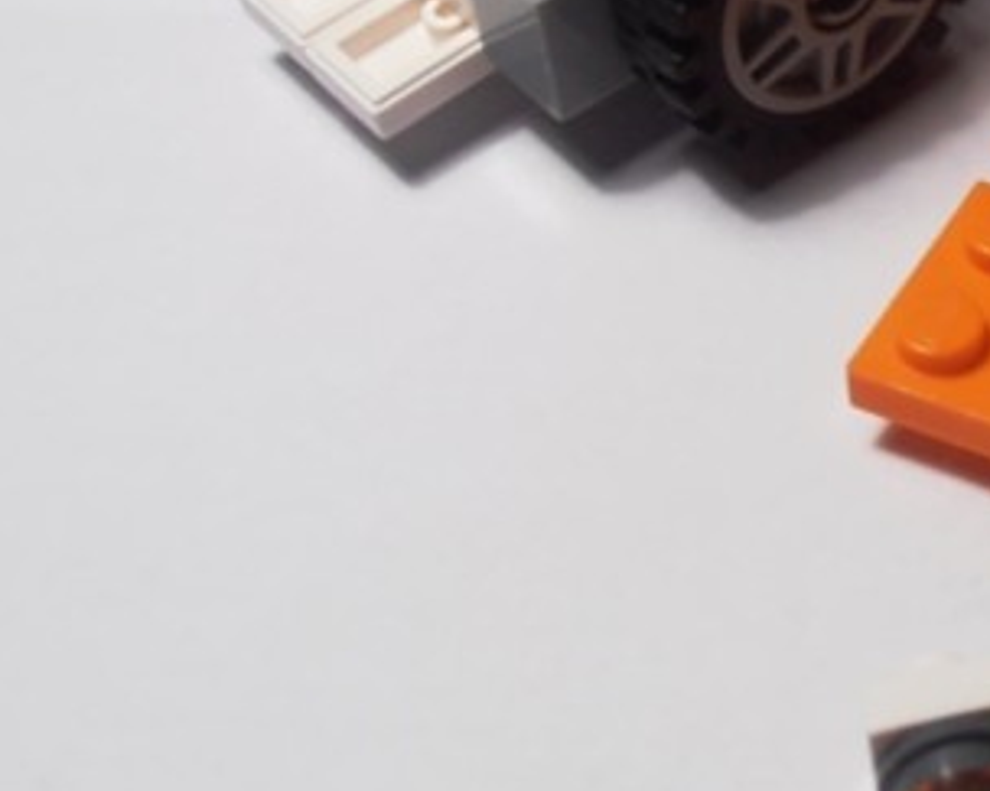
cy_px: 83
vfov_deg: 14.3
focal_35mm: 107
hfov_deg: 16.9
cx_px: 1303
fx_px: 3134
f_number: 3.9
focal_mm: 6.61
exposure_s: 1/50
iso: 80
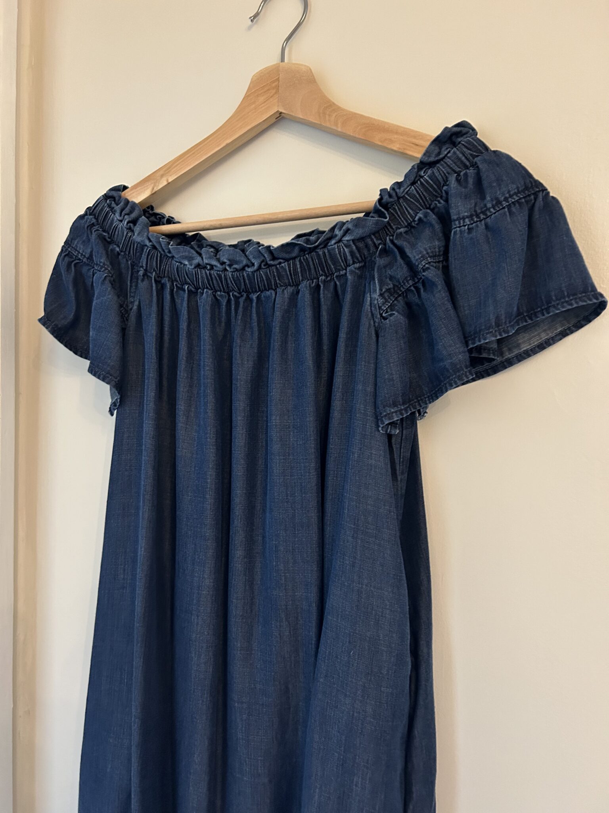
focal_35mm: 26
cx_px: 304
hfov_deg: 53.1
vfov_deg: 67.3
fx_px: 610
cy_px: 406
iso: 500
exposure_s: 1/30
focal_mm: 5.7
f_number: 1.5
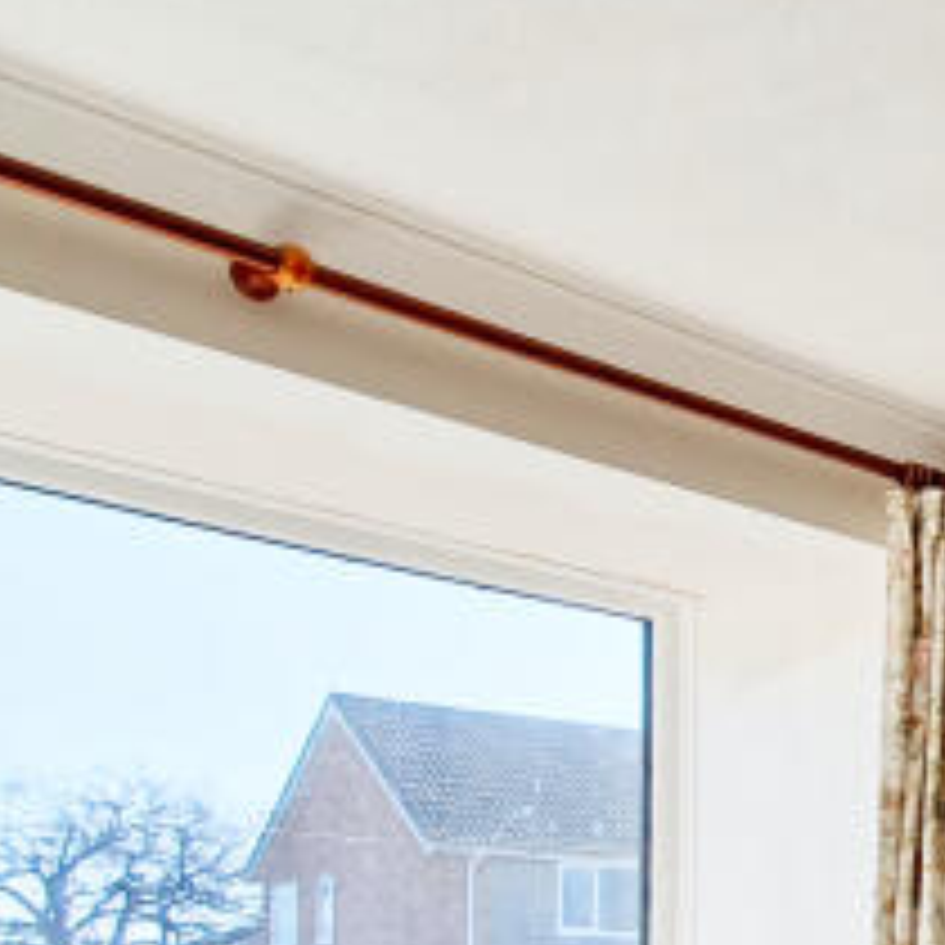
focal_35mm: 56
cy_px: 837
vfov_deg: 29.4
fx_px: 1730
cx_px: 1318
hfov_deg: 25.1
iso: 50
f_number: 2.2
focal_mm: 1.8
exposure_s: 1/230
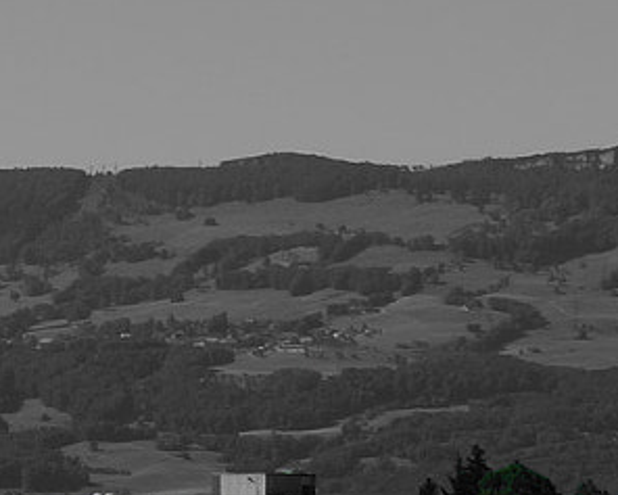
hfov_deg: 4.6
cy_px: 331
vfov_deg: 3.7
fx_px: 7658
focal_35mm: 419
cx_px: 248
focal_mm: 55
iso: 100
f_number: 13
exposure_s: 1/200
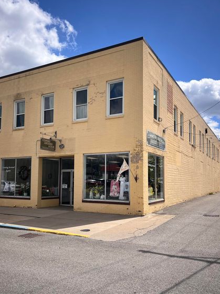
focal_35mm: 31
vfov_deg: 58.3
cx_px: 98
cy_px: 159
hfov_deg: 45.4
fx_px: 263
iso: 50
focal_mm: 5.7
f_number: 1.5
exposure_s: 1/5882
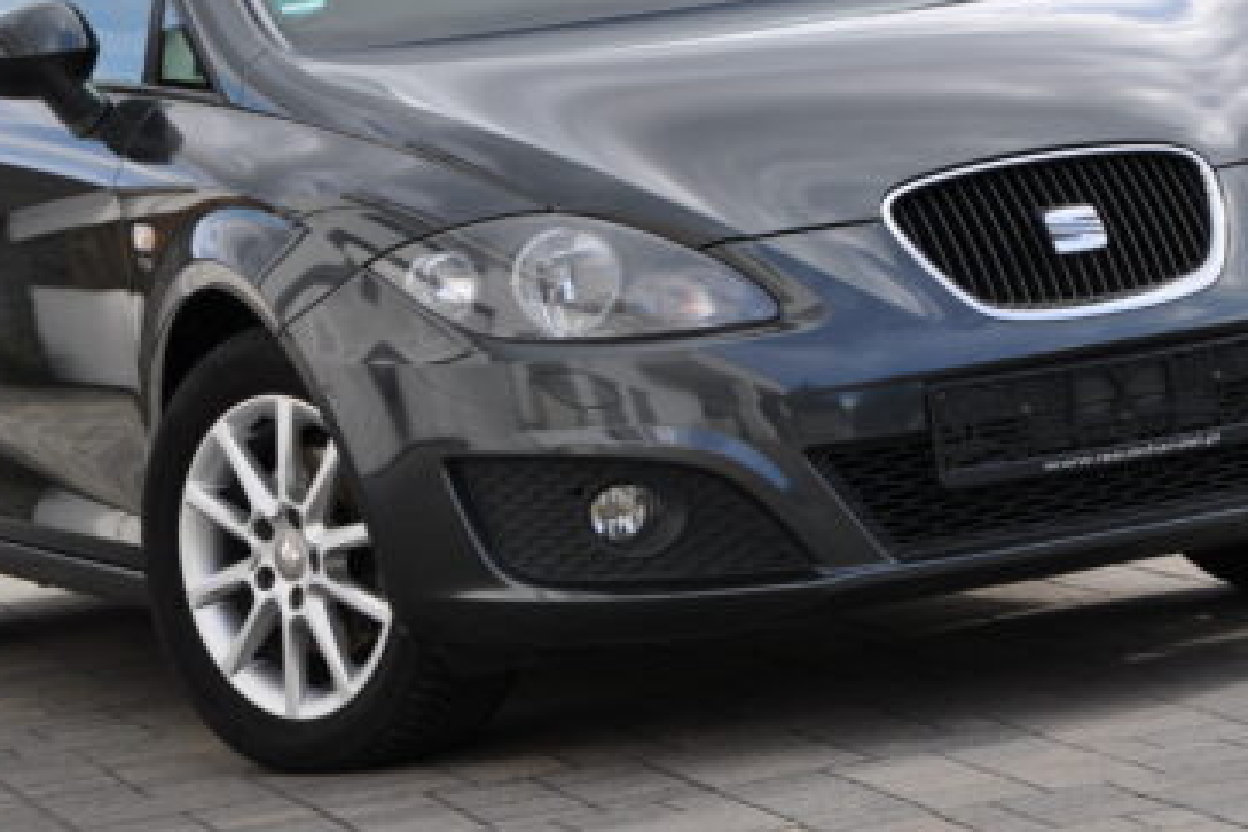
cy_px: 284
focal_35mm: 186
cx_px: 602
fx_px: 6441
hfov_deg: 11.1
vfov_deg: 7.4
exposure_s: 1/250
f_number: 8
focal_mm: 75
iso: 200
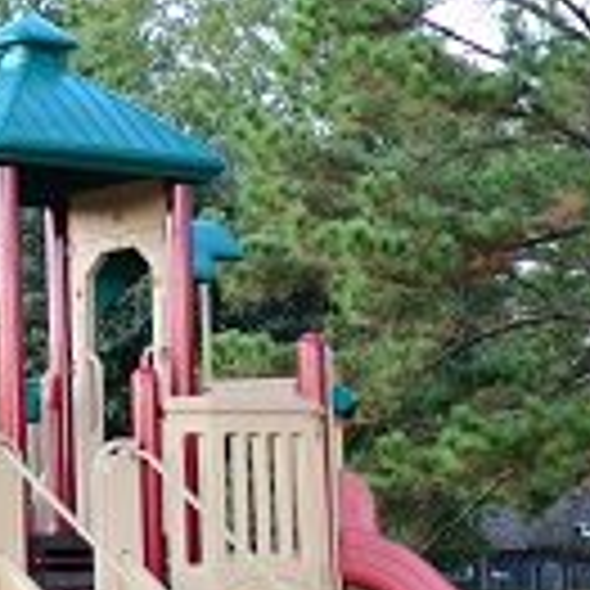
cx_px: 333
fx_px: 2854
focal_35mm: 148
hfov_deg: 11.8
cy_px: 491
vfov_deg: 11.7
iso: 640
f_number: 2.8
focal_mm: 38
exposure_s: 1/80
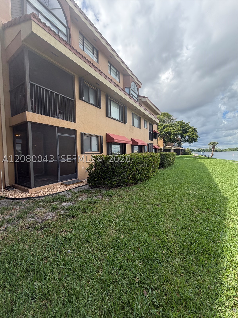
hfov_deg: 85.7
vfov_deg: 102.1
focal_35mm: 14
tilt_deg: -2.2
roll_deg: +1.0
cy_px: 159
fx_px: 128
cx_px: 119
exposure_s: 1/734
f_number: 2.2
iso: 40
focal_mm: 2.22
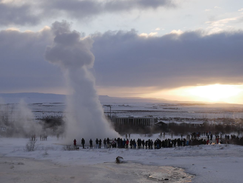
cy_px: 89
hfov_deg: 28.9
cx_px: 105
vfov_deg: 21.9
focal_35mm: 67
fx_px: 471
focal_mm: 22
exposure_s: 1/80
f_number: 13
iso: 200
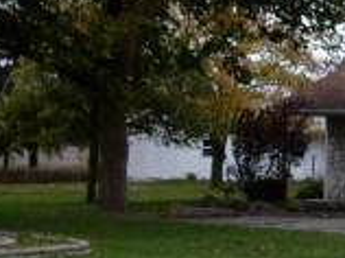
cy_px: 57
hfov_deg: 12.4
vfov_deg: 9.6
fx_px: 1533
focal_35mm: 154
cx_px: 474
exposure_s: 1/125
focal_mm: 7.9
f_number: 2.8
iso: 64
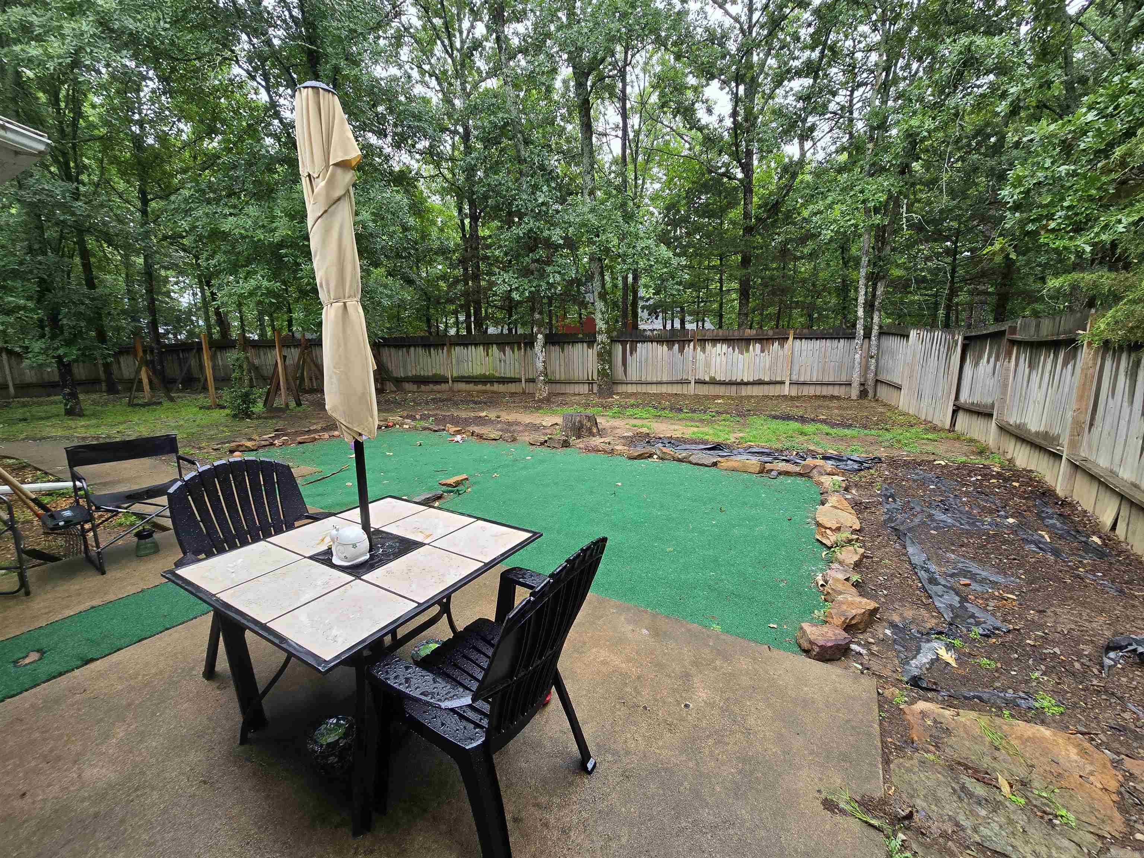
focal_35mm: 13
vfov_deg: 89.9
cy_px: 429
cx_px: 572
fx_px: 430
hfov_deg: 106.2
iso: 80
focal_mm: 2.2
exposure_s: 1/120
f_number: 2.2
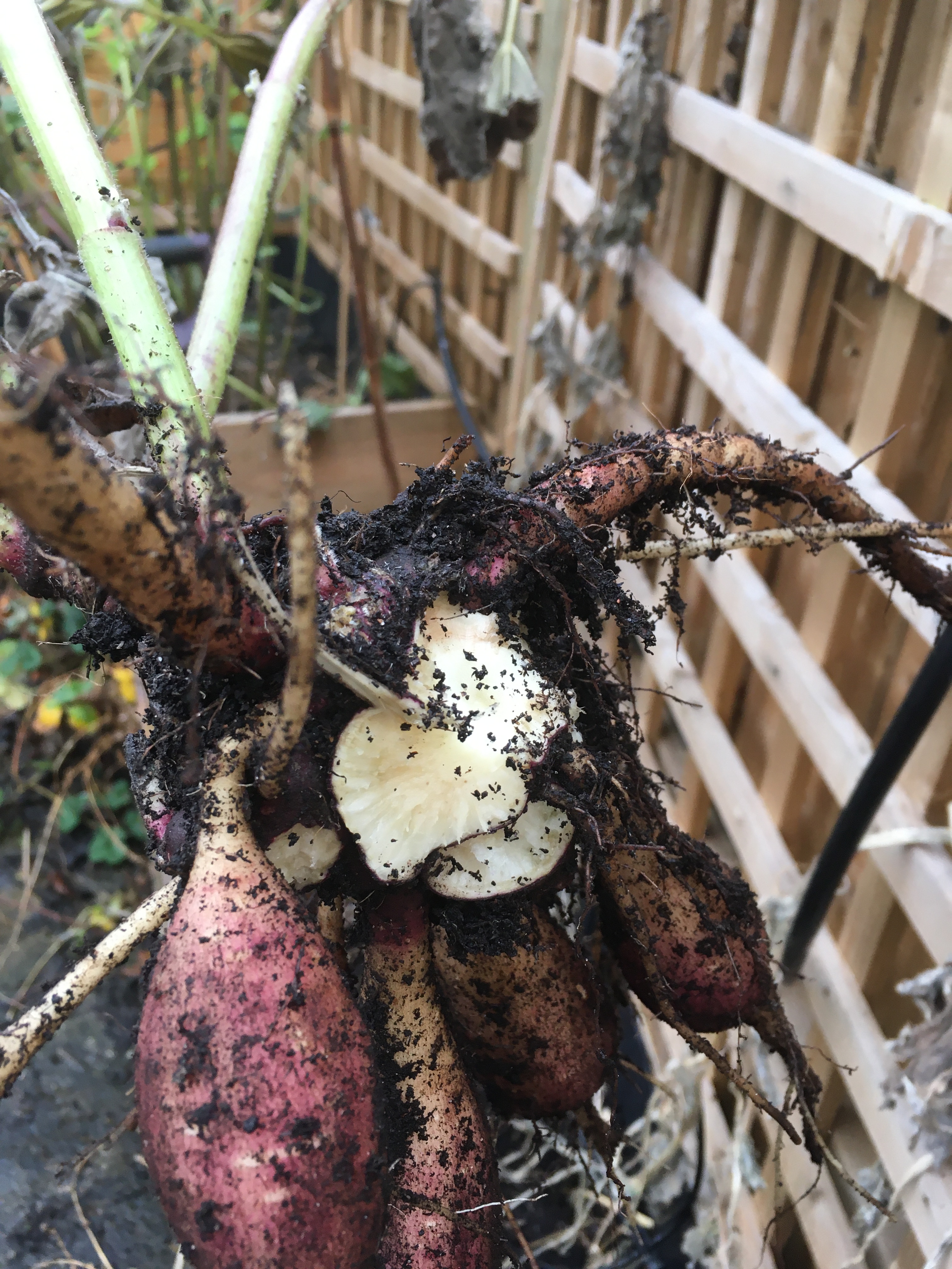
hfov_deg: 48.2
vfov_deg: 61.7
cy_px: 634
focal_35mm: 29
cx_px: 476
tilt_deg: -32.7
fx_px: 1063
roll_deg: -4.9
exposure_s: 1/33
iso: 32
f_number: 2.2
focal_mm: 4.15
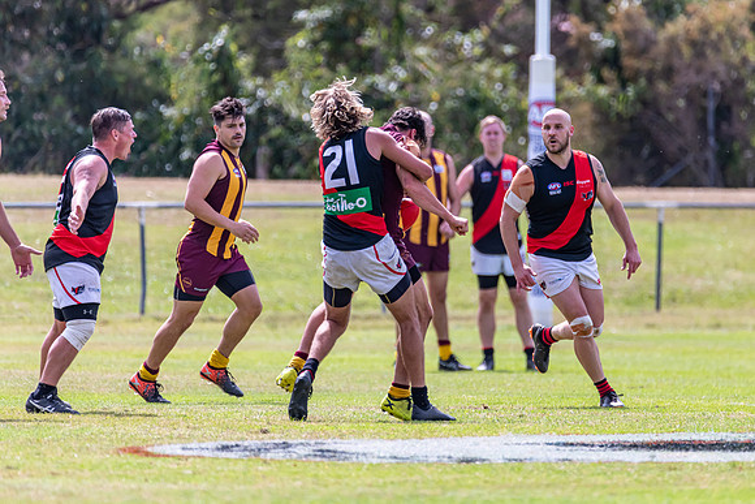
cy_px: 210
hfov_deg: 2.9
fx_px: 14683
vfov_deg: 2.0
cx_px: 440
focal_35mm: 700
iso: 800
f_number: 6.3
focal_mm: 600
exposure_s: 1/1600
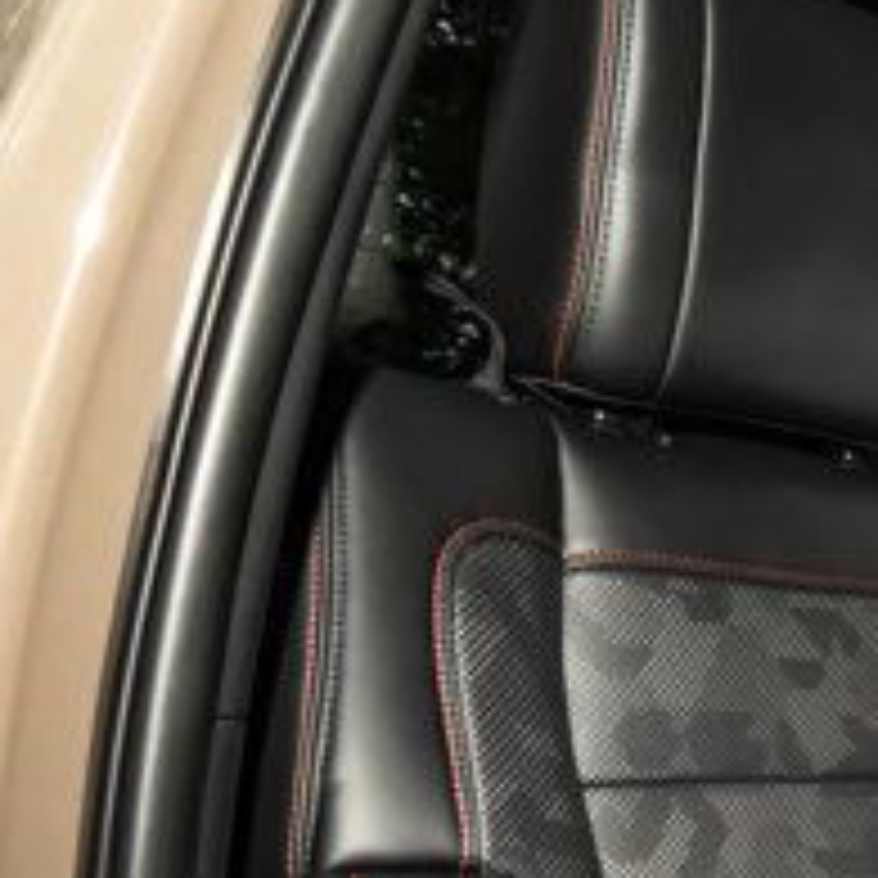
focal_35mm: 67
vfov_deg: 24.2
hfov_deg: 21.2
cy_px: 934
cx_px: 1360
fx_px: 1923
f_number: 10
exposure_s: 1/200
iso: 800
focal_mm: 24
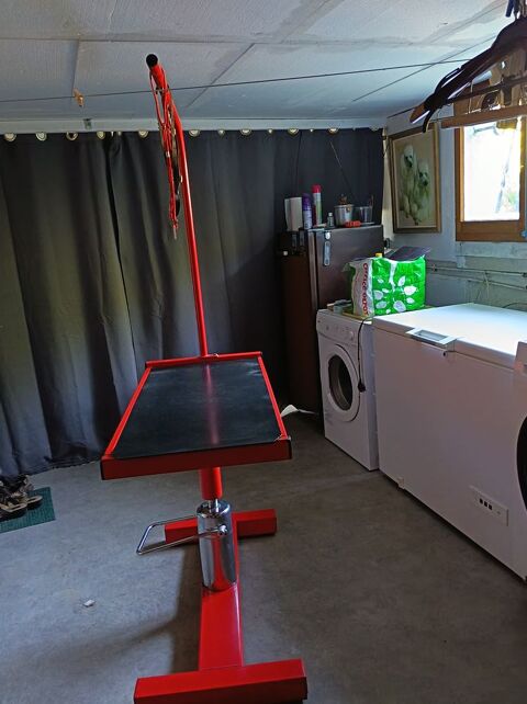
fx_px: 590
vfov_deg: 61.7
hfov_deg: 48.1
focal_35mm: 29
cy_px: 352
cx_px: 264
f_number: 1.75
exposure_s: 1/33.3
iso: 5224
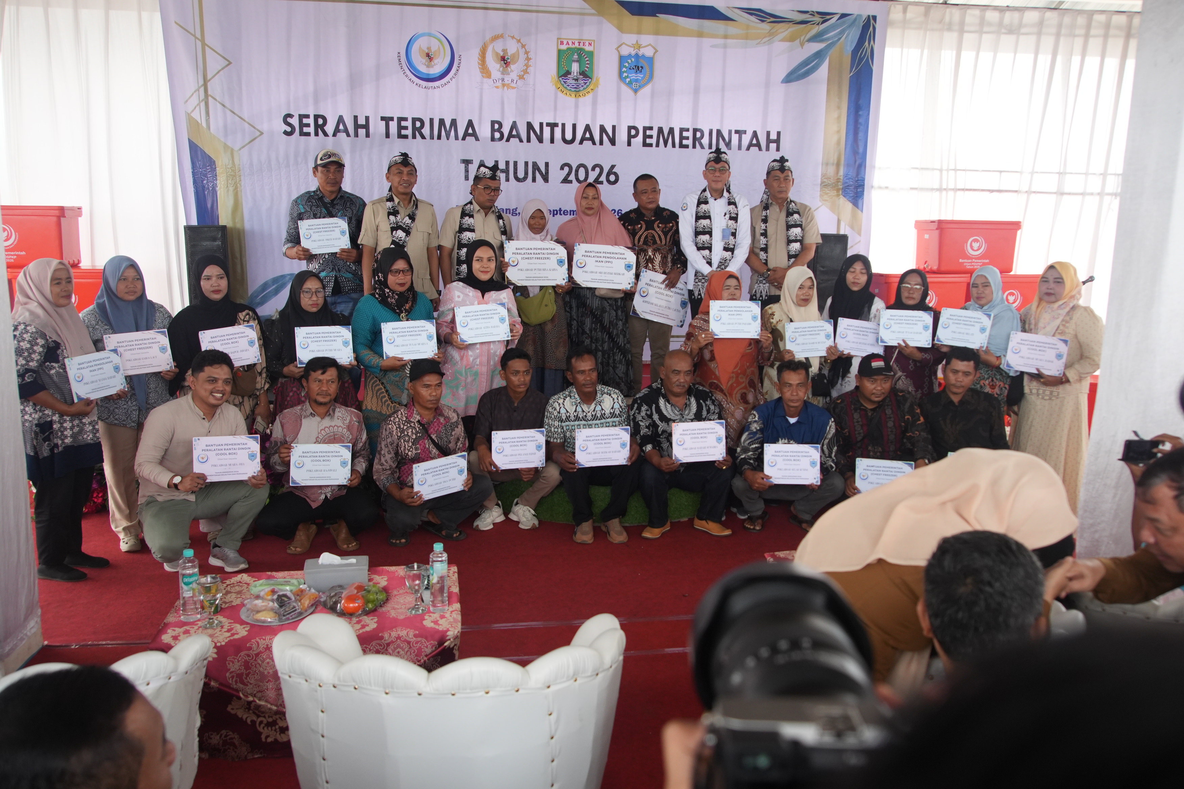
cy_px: 394
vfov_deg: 45.0
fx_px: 954
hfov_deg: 63.7
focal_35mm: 29
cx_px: 592
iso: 1250
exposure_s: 1/320
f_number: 5.6
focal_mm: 29
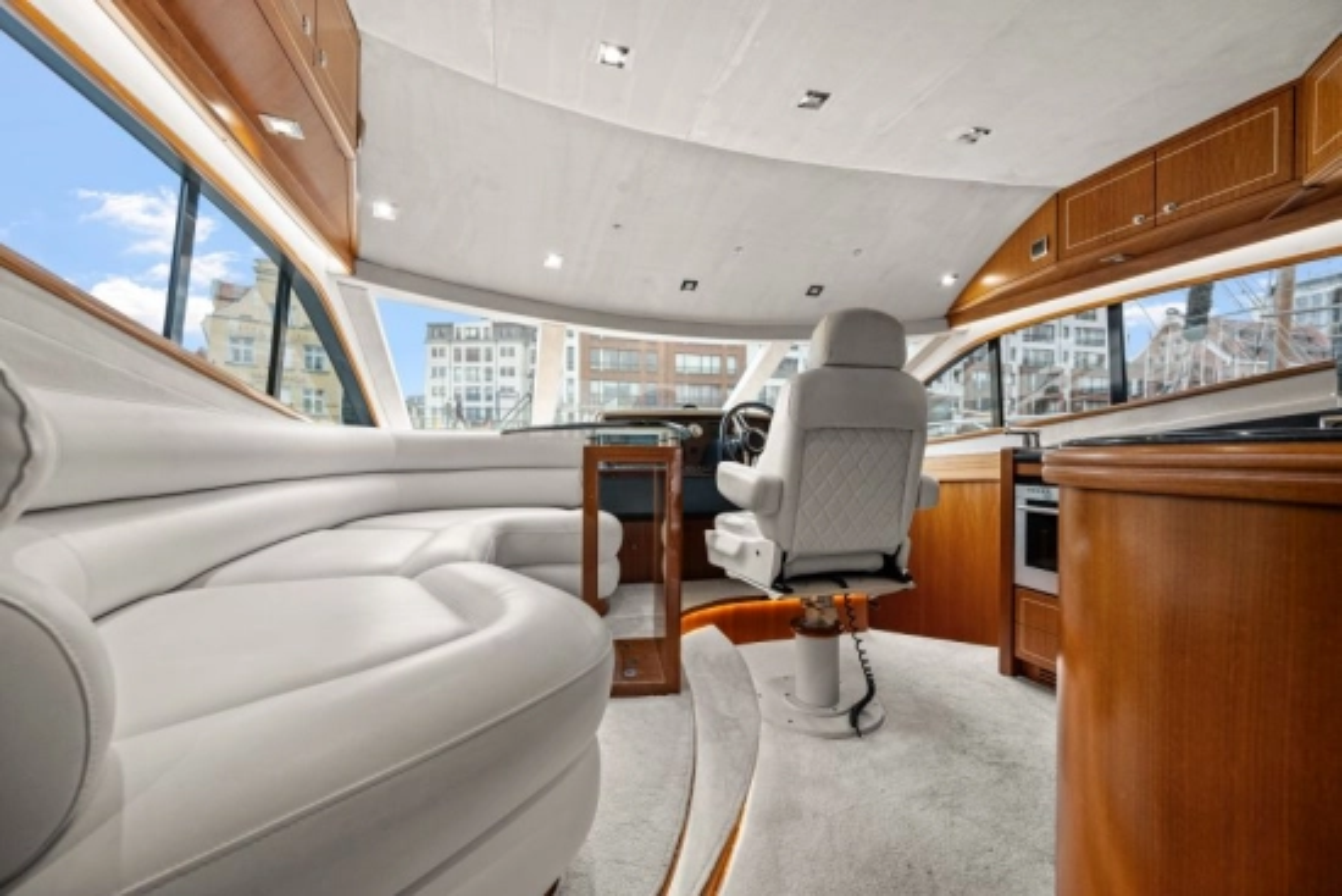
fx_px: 522
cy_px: 448
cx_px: 671
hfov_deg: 104.2
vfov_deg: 81.2
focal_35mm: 14
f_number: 6.3
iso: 1250
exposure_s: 1/125
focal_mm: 14
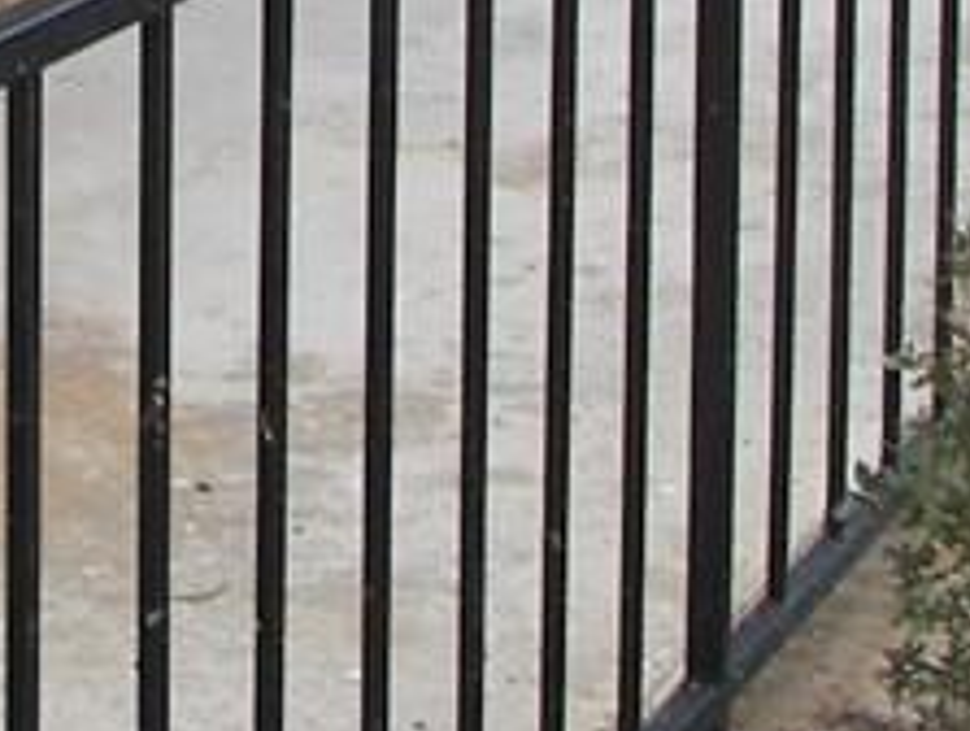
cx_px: 48
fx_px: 4631
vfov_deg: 8.5
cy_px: -779
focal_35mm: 165
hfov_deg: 11.9
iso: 50
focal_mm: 6
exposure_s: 1/200
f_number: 2.8
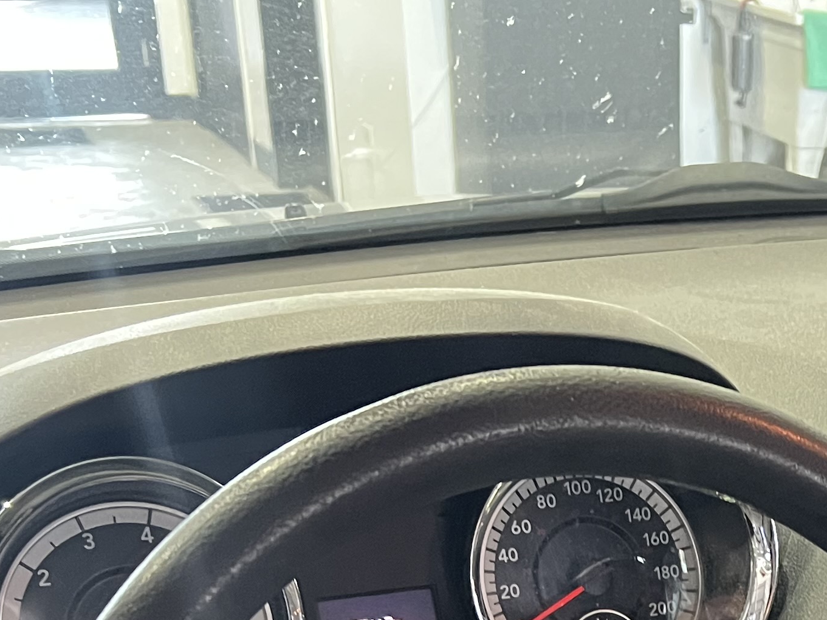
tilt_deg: -32.1
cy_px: 908
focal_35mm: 77
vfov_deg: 17.4
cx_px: 853
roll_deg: -2.9
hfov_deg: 24.1
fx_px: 1840
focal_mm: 5.7
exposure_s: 1/60
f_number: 1.5
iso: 400
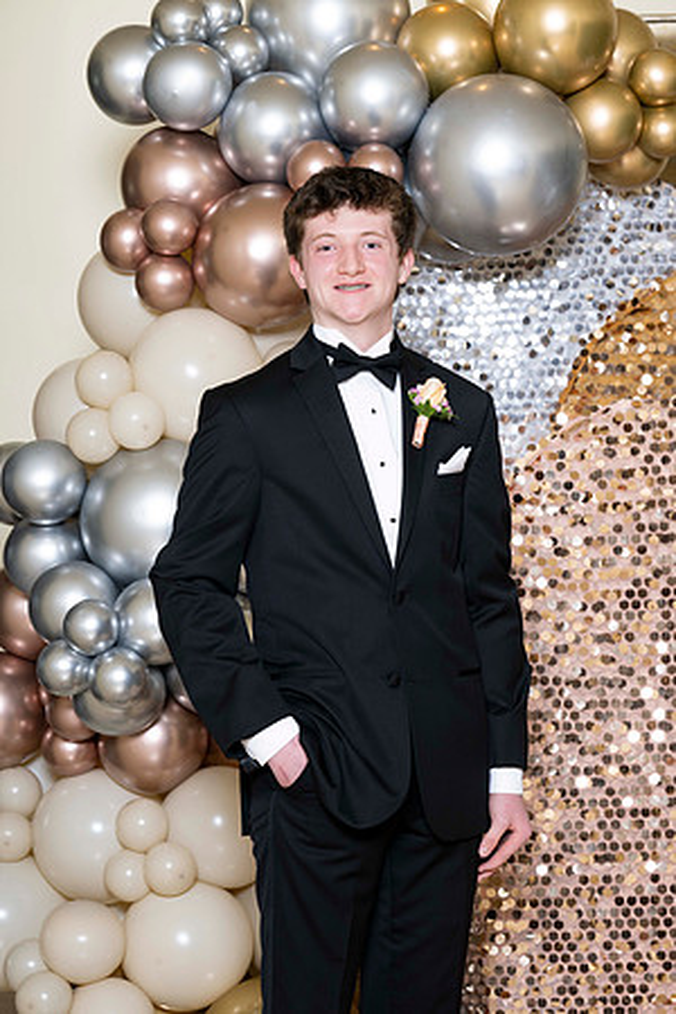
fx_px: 2788
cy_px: 507
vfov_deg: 20.6
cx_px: 338
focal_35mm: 99
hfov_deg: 13.8
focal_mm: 99
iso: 250
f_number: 5.6
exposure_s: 1/200
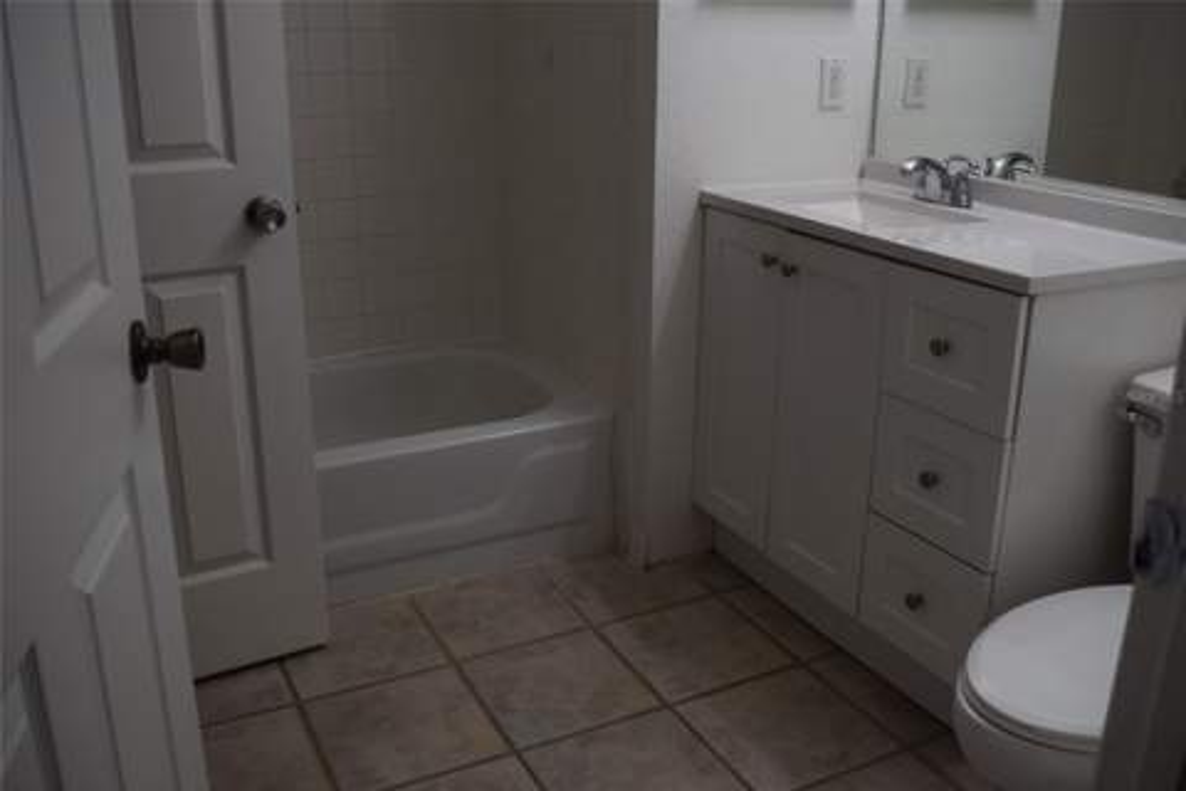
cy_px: 396
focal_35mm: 33
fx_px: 1087
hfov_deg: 57.2
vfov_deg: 40.0
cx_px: 593
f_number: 6.3
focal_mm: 22
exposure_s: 1/125
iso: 400
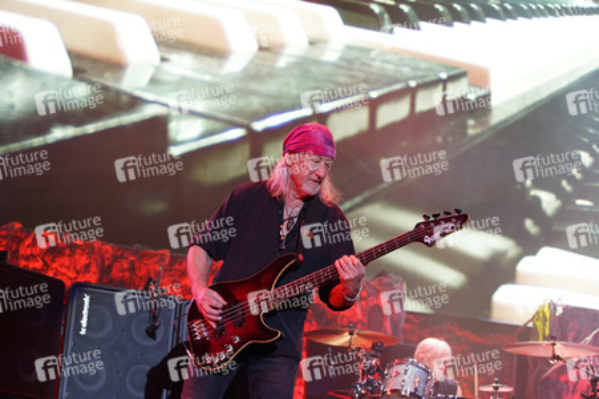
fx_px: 1164
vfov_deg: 19.4
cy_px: 200
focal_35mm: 70
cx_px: 300
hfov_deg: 28.9
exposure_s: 1/160
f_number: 5.6
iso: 1600
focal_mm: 70
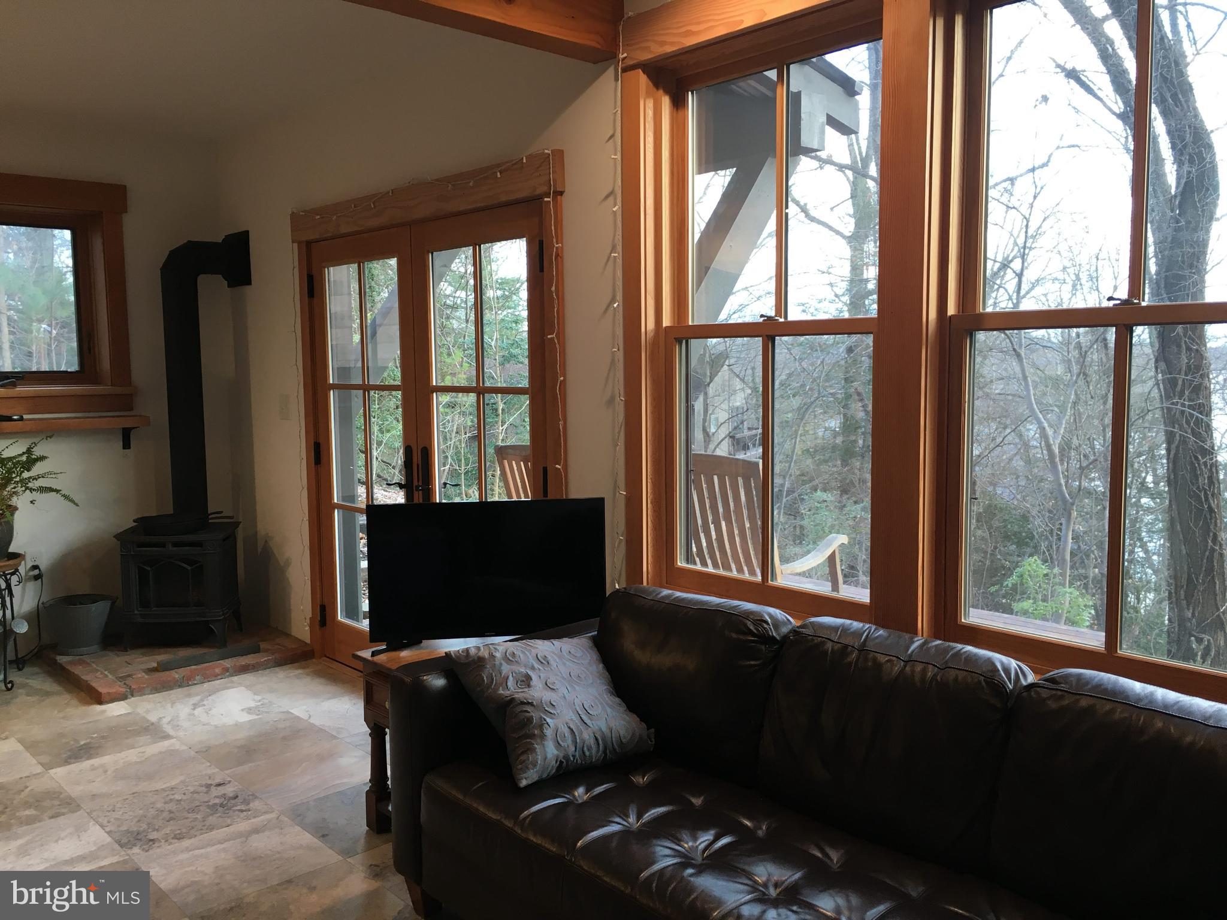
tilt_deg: -6.2
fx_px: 1028
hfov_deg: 61.7
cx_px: 614
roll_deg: +0.4
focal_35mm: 29
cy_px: 460
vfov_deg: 48.2
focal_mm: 4.15
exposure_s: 1/30
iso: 64
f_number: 2.2
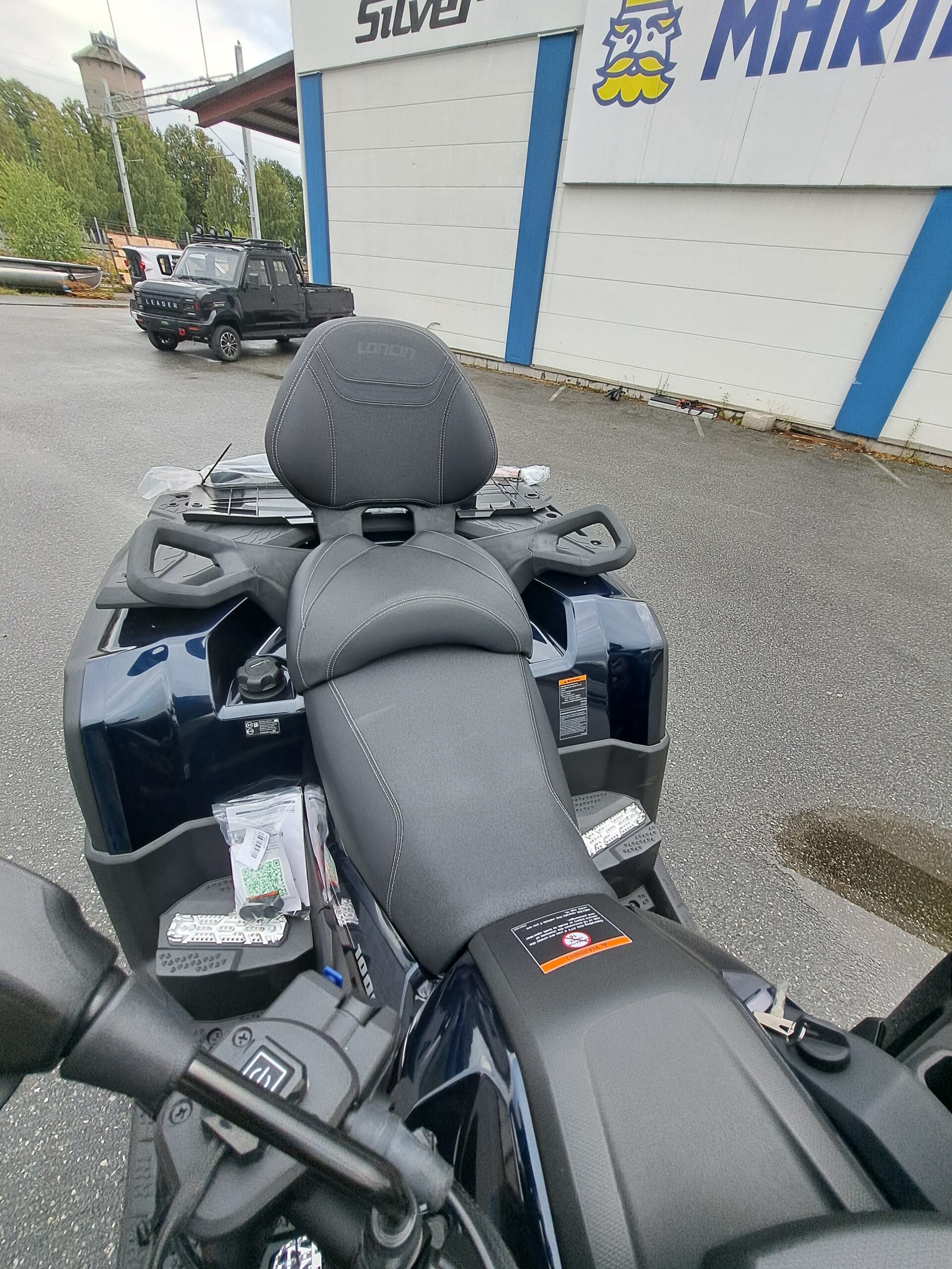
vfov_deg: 106.2
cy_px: 634
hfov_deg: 89.9
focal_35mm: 13
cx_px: 476
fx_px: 477
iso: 50
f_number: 2.2
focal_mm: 1.74
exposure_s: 1/258
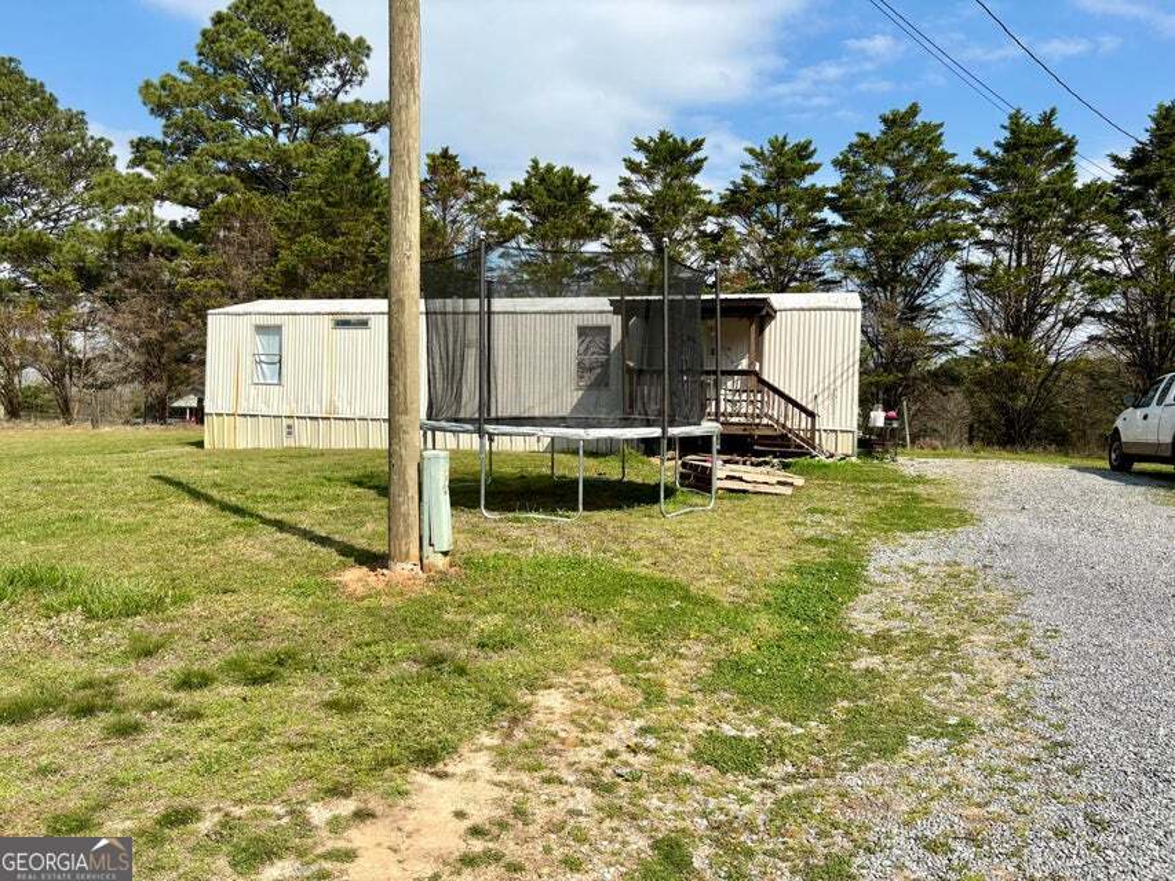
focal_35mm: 26
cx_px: 588
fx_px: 883
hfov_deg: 67.3
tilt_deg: +1.6
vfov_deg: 53.1
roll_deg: -0.5
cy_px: 440
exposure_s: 1/3831
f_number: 1.6
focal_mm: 5.96
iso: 50
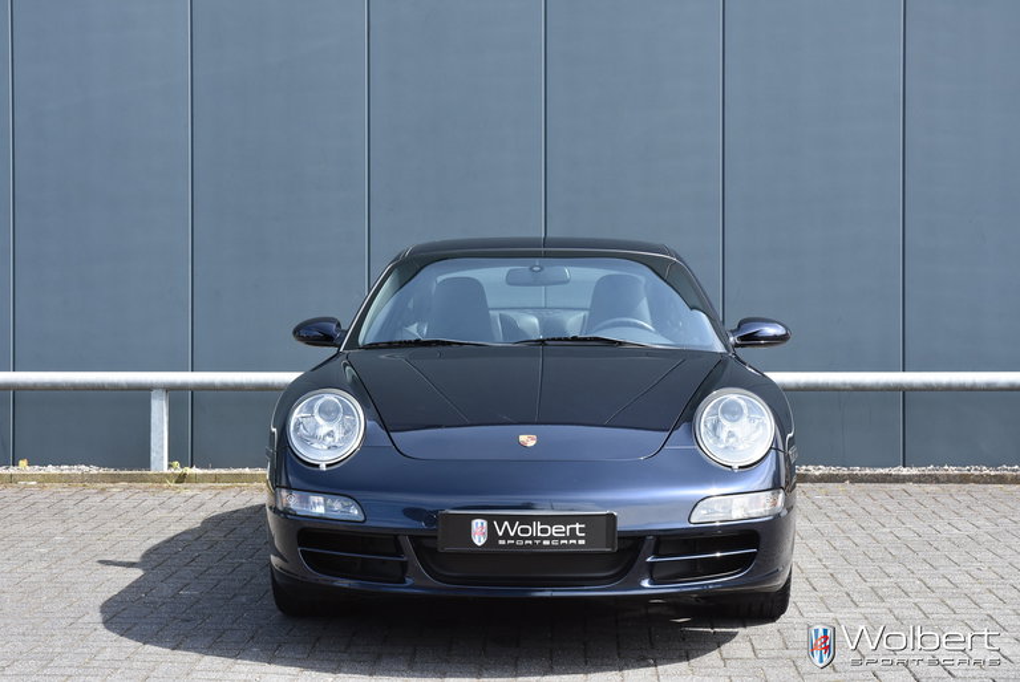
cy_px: 341
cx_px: 510
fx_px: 1957
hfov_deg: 29.2
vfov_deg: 19.8
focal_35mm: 69
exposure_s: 1/500
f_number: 8
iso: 560
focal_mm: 46
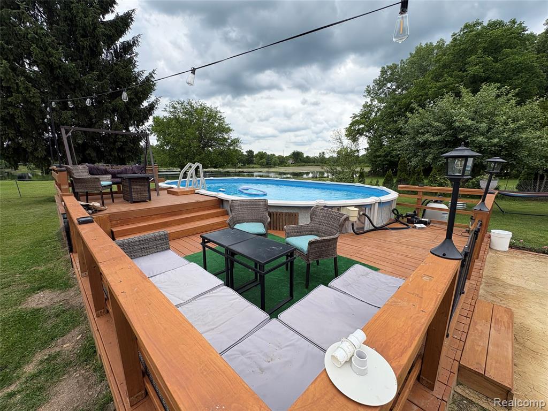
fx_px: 222
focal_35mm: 14
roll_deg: +0.2
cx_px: 274
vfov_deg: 85.7
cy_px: 206
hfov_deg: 102.1
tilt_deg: -11.3
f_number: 2.2
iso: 40
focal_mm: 2.22
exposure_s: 1/610
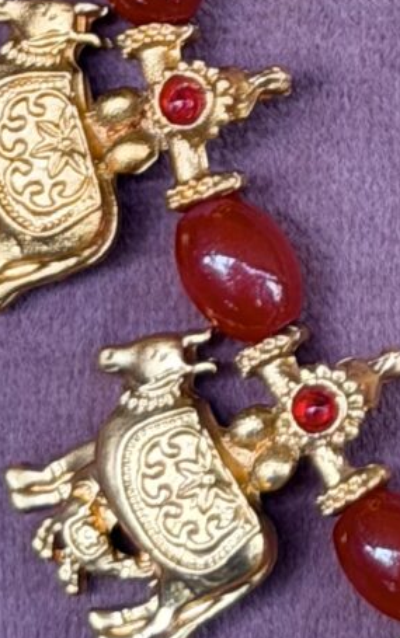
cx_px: 952
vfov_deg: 7.3
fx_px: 4981
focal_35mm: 286
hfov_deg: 4.5
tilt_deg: -78.4
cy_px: -198
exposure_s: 1/121
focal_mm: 6.76
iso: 50
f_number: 1.78
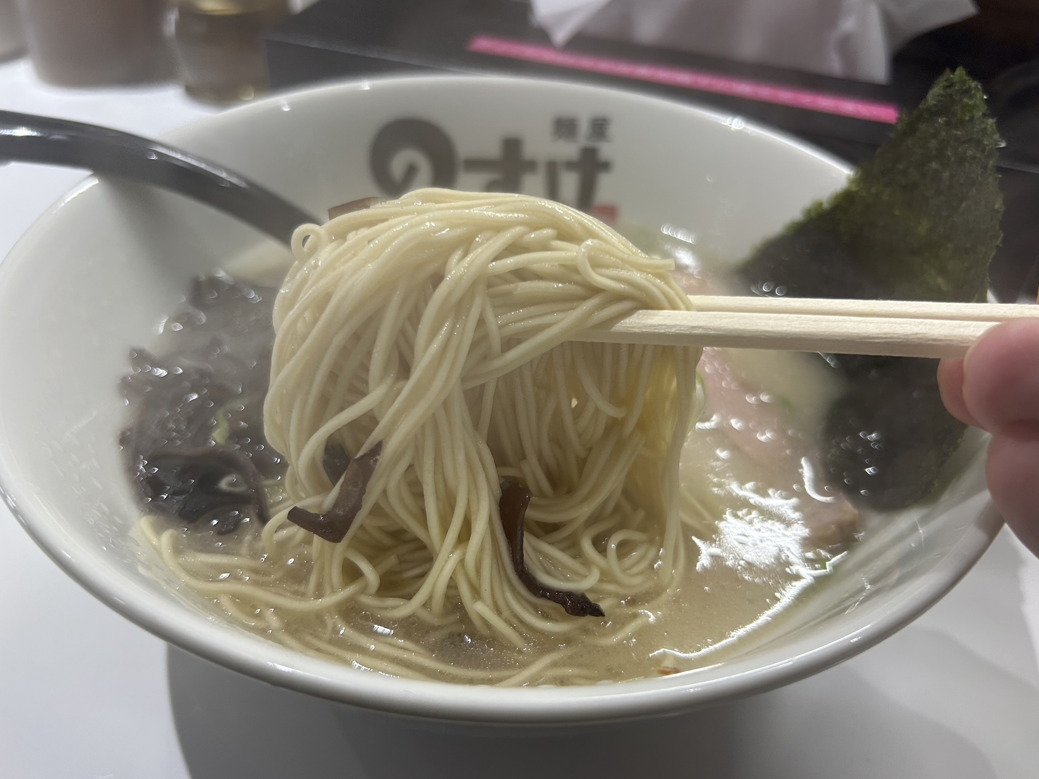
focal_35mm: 27
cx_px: 534
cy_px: 390
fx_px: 810
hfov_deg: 65.3
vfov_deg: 51.3
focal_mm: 5.7
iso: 125
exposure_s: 1/100
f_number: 1.5
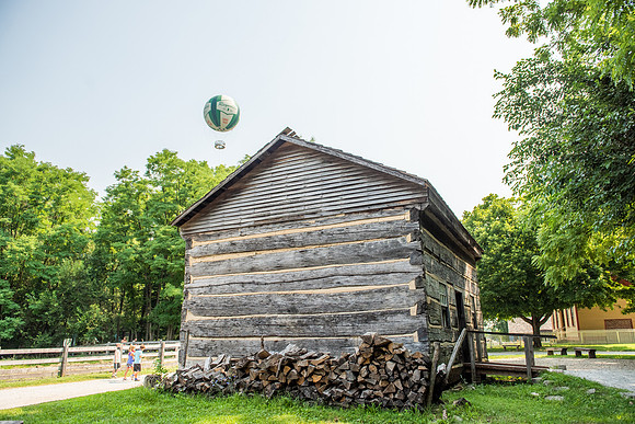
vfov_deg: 51.9
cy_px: 212
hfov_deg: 72.2
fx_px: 435
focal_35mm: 25
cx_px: 323
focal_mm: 24
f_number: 4
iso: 400
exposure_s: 1/2500
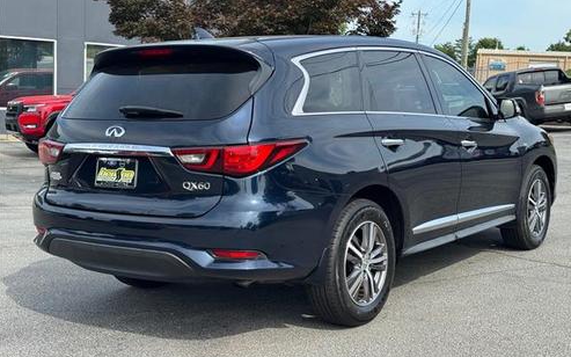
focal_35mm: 52
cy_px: 180
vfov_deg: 24.9
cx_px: 290
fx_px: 809
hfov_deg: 38.9
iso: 64
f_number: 1.78
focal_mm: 6.76
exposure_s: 1/1366
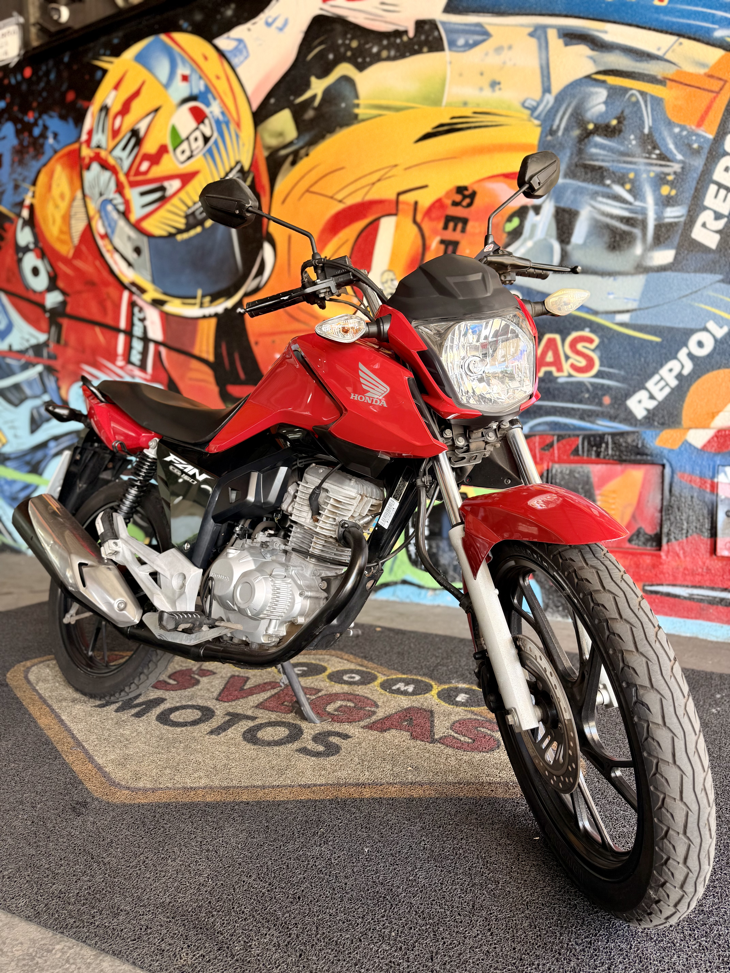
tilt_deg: -2.4
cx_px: 365
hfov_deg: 56.8
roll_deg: +0.4
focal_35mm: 24
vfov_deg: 71.6
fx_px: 675
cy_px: 486
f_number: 1.78
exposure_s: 1/121
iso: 64
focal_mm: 6.76
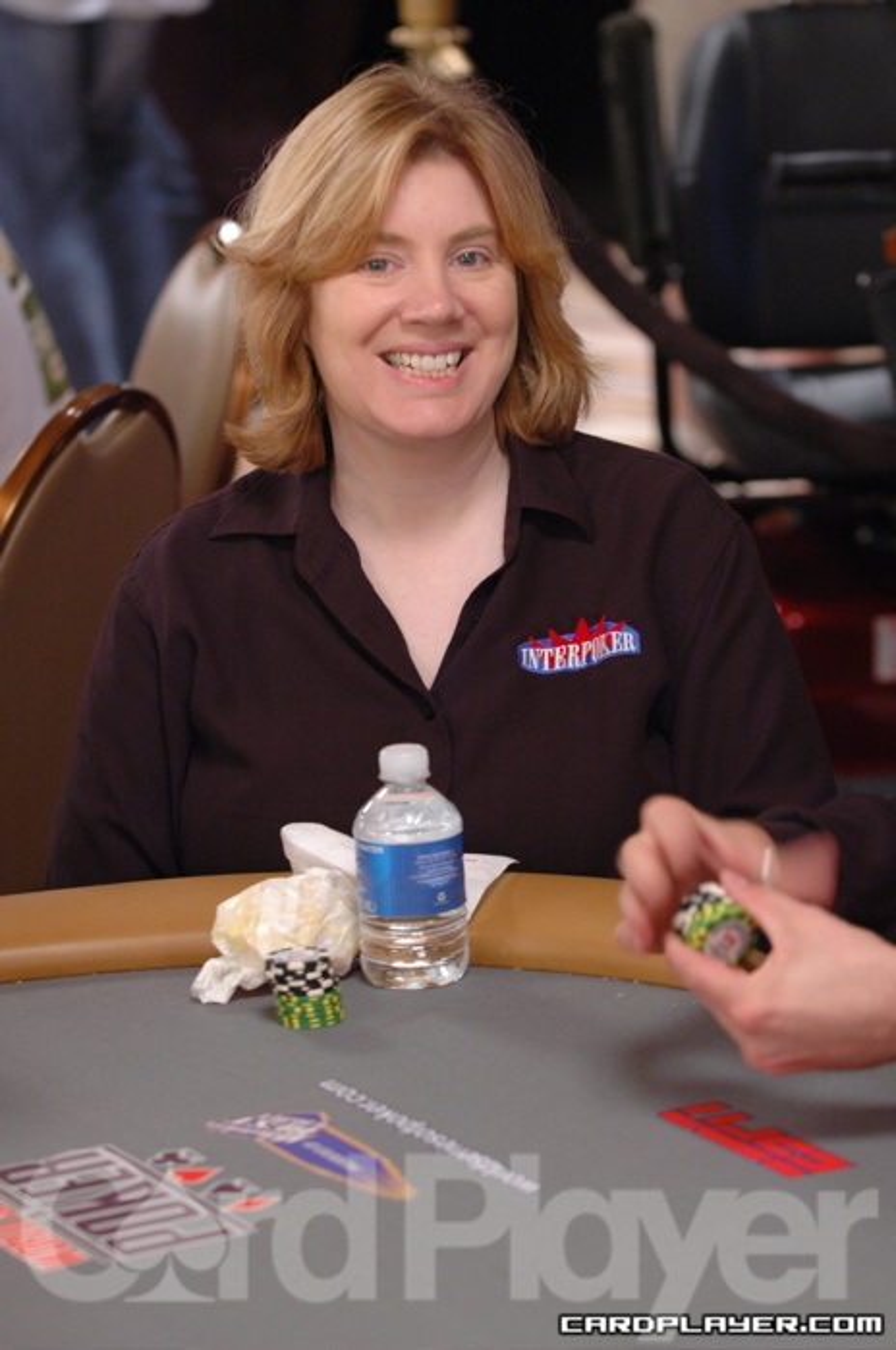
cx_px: 448
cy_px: 675
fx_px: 5055
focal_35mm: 135
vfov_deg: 15.2
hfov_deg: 10.1
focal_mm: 90
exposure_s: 1/30
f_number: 3.2
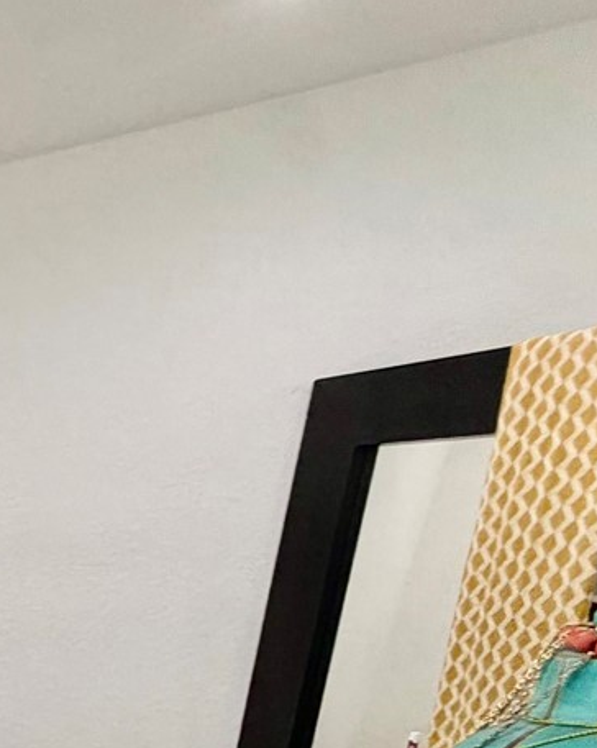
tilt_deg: -12.0
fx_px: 1062
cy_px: 771
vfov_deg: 34.7
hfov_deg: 19.5
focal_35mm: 48
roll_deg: +2.0
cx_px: -569
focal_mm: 2.22
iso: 250
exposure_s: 1/120
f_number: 2.2
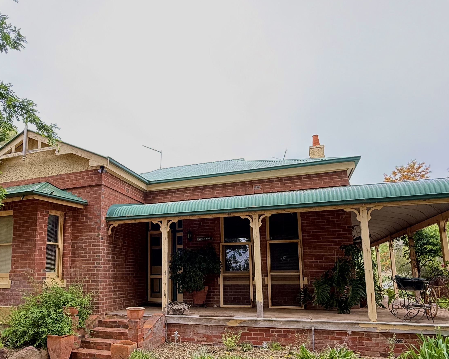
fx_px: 332
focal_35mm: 25
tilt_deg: +7.5
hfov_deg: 67.5
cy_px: 232
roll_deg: +0.2
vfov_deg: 55.9
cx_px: 180
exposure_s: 1/99
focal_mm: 2.22
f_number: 2.2
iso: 160
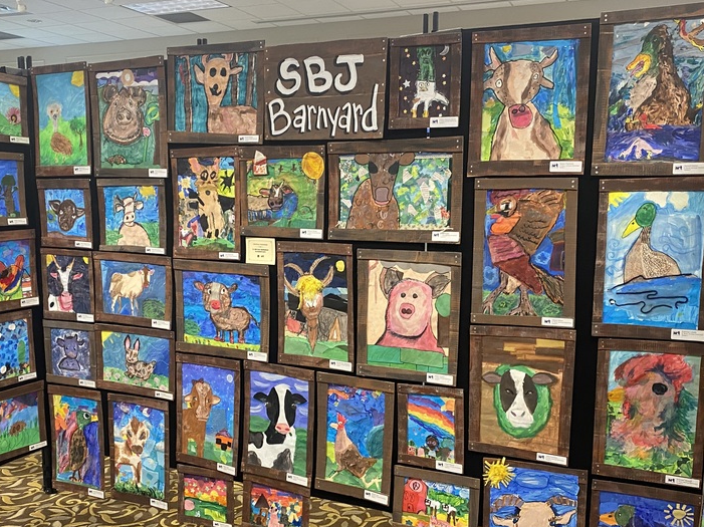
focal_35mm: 38
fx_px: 772
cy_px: 313
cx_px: 326
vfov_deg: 37.6
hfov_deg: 49.0
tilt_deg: -8.5
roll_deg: -0.6
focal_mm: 4.25
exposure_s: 1/60
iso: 250
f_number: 1.8
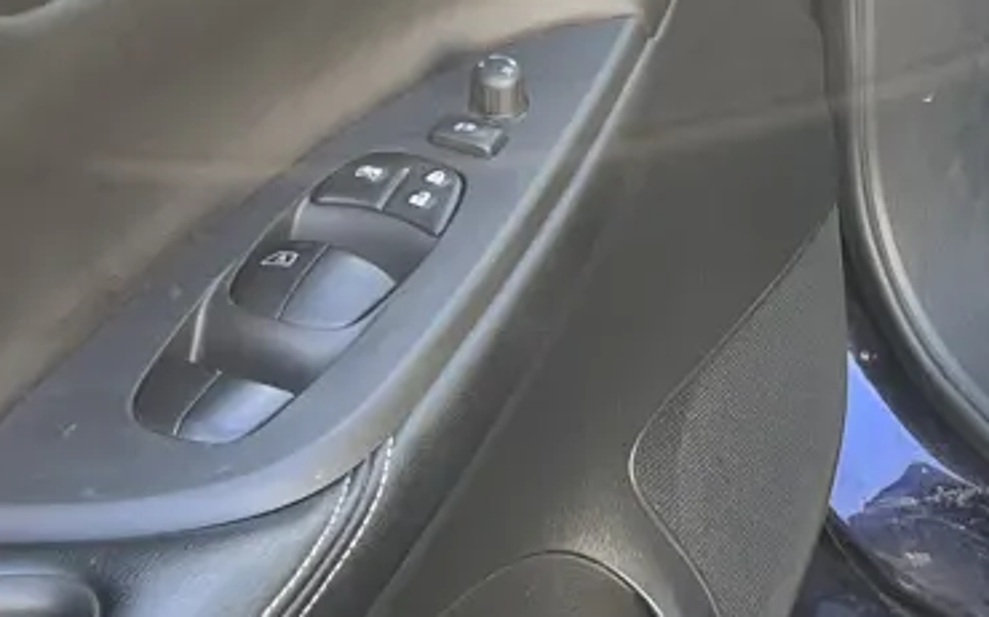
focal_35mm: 143
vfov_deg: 9.2
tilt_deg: -34.0
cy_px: 230
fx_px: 3853
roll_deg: +0.7
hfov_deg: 14.1
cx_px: 1264
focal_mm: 5.7
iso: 50
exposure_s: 1/121
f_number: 1.5
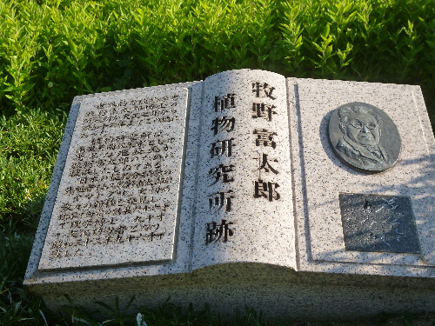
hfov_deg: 35.5
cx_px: 218
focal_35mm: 54
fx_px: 679
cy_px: 163
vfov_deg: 27.0
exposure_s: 1/500
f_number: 3.6
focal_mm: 9.6
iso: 160
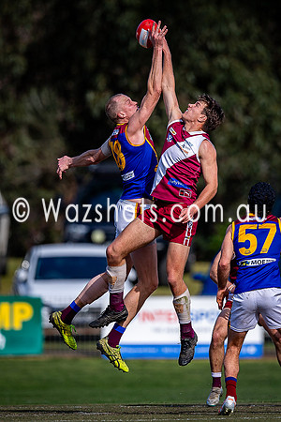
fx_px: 11155
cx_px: 180
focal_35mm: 953
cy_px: 180
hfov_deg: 1.4
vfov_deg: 2.2
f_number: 4
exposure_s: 1/2500
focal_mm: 500
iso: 200
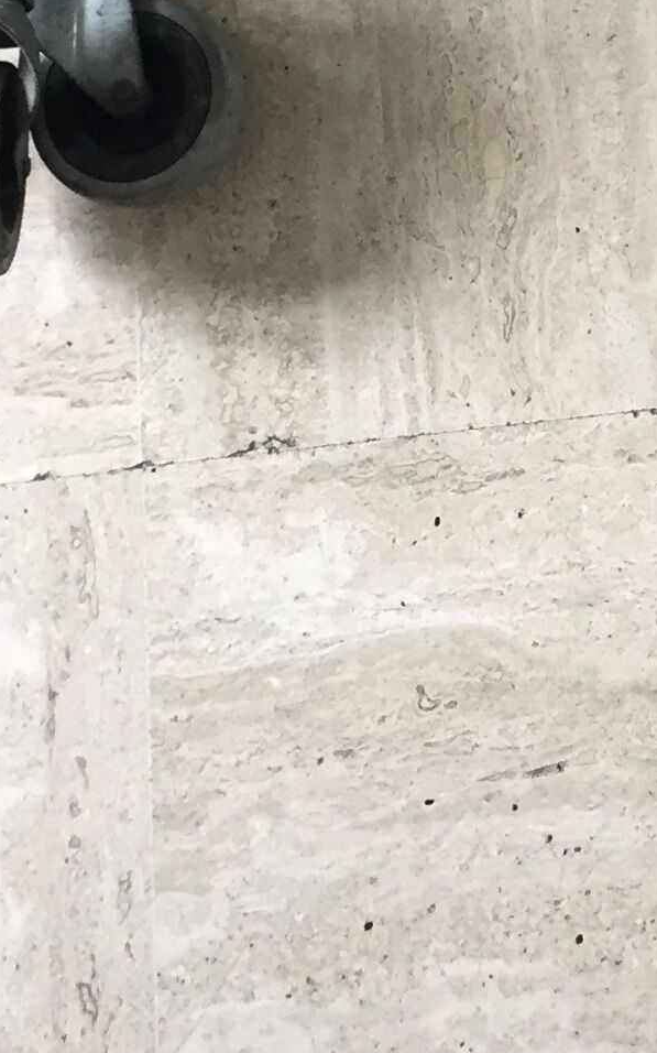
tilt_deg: -71.7
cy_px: -515
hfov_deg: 12.2
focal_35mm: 105
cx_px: 796
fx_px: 3010
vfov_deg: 17.8
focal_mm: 4.15
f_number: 2.2
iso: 100
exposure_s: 1/33
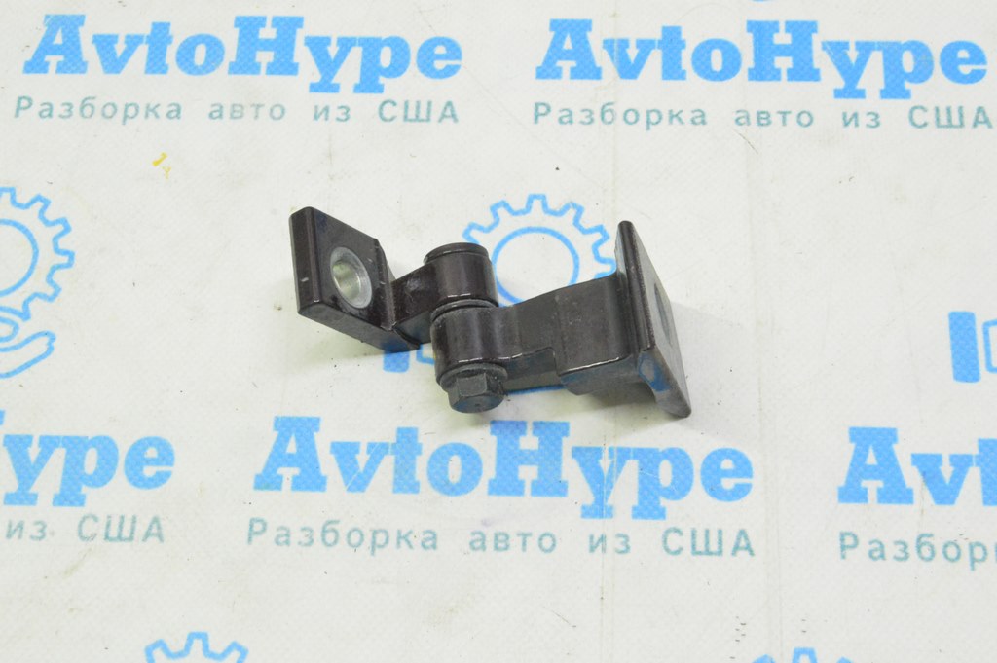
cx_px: 498
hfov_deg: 35.1
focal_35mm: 57
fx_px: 1577
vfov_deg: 23.7
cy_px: 332
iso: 6400
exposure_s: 1/20
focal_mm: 38
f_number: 20
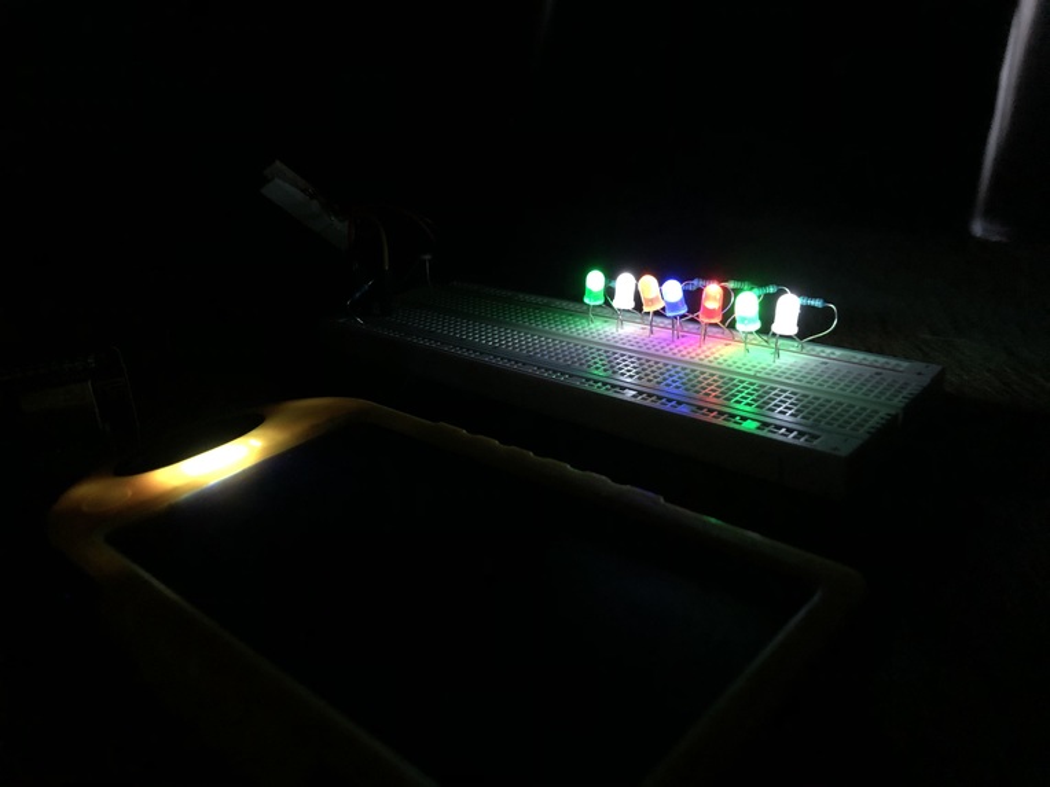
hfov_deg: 63.4
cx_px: 525
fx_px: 849
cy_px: 394
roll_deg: +3.0
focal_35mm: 28
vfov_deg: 49.7
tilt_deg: -24.3
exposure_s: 1/17
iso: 64
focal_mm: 3.99
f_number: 1.8
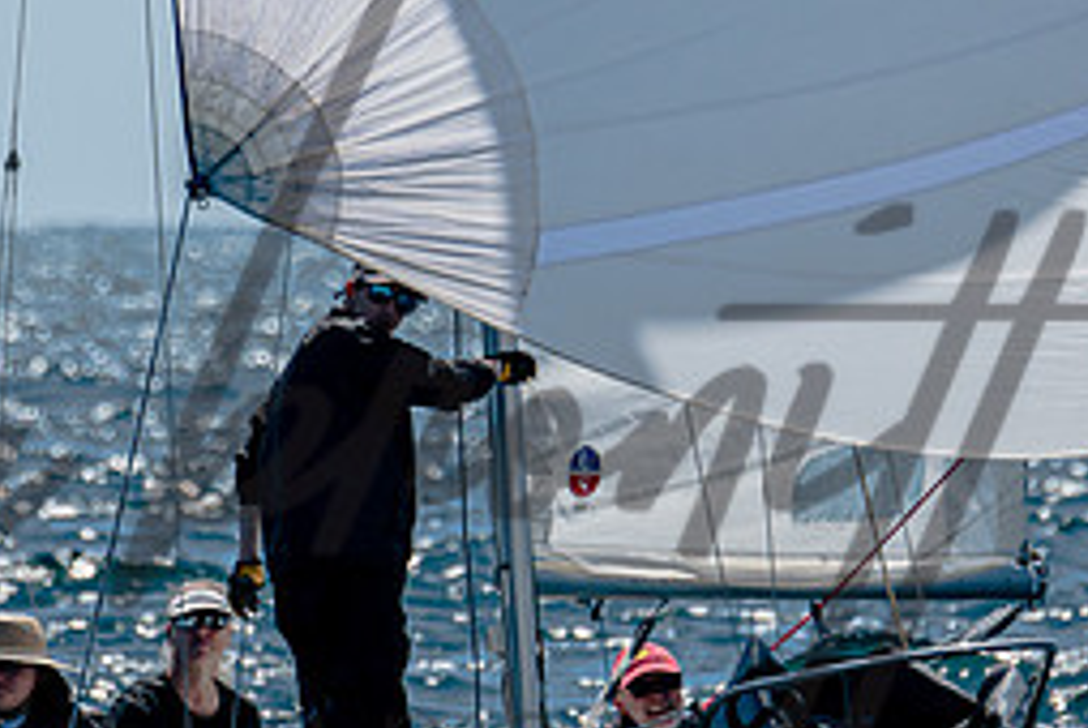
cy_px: 413
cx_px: 471
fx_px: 35188
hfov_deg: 1.8
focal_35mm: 1163
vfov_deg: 1.2
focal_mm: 340
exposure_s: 1/2000
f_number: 5.6
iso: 200
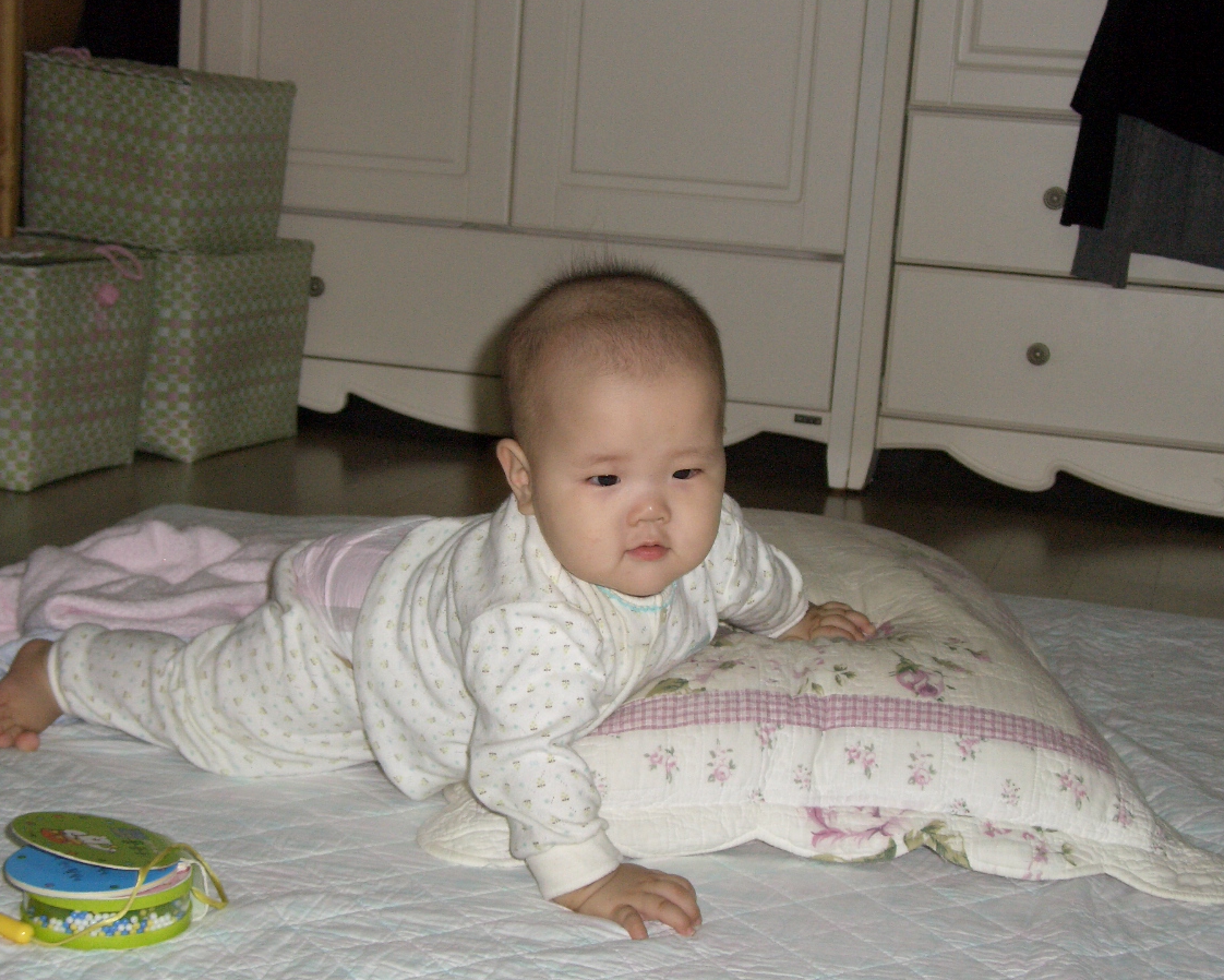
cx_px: 564
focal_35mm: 59
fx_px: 2138
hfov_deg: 31.9
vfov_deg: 25.8
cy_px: 510
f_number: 3.2
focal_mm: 11.3
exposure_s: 1/60
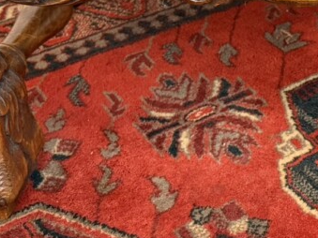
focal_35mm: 85
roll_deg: -1.3
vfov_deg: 17.0
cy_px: -4
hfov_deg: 21.7
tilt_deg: -30.3
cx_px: 362
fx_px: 781
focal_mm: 6.76
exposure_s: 1/50
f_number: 1.78
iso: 500
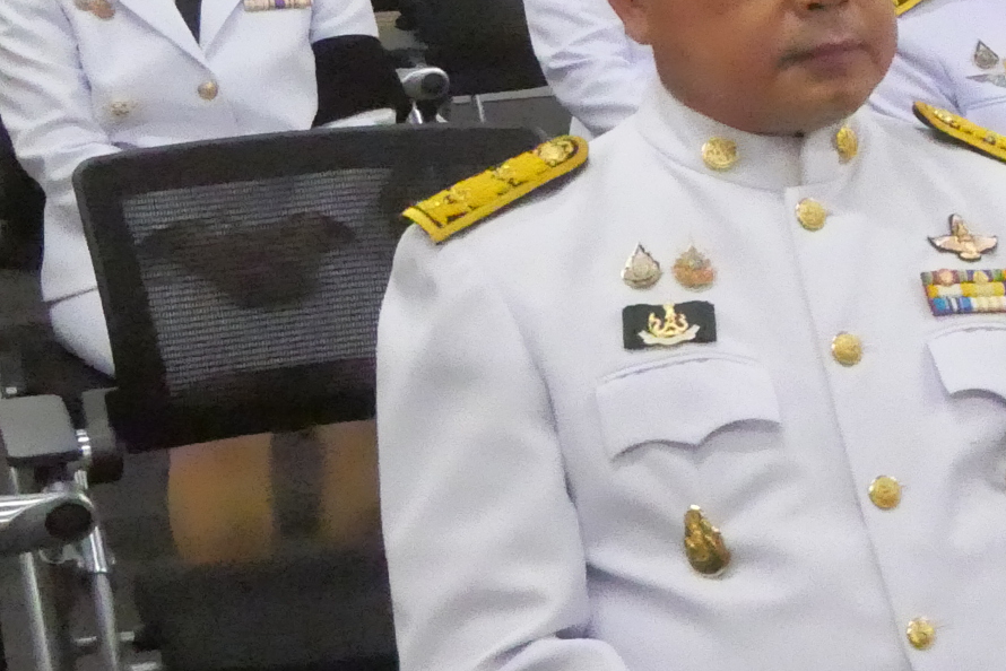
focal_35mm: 121
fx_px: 3382
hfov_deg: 14.1
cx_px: 2053
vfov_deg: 11.3
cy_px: 369
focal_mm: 14
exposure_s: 1/320
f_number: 7.1
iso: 10000
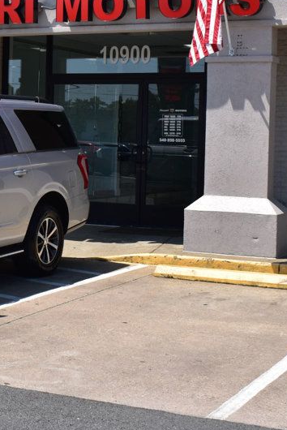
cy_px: 164
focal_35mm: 84
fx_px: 1003
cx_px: 26
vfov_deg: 24.1
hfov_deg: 16.1
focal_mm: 29
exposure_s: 1/500
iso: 320
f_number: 11
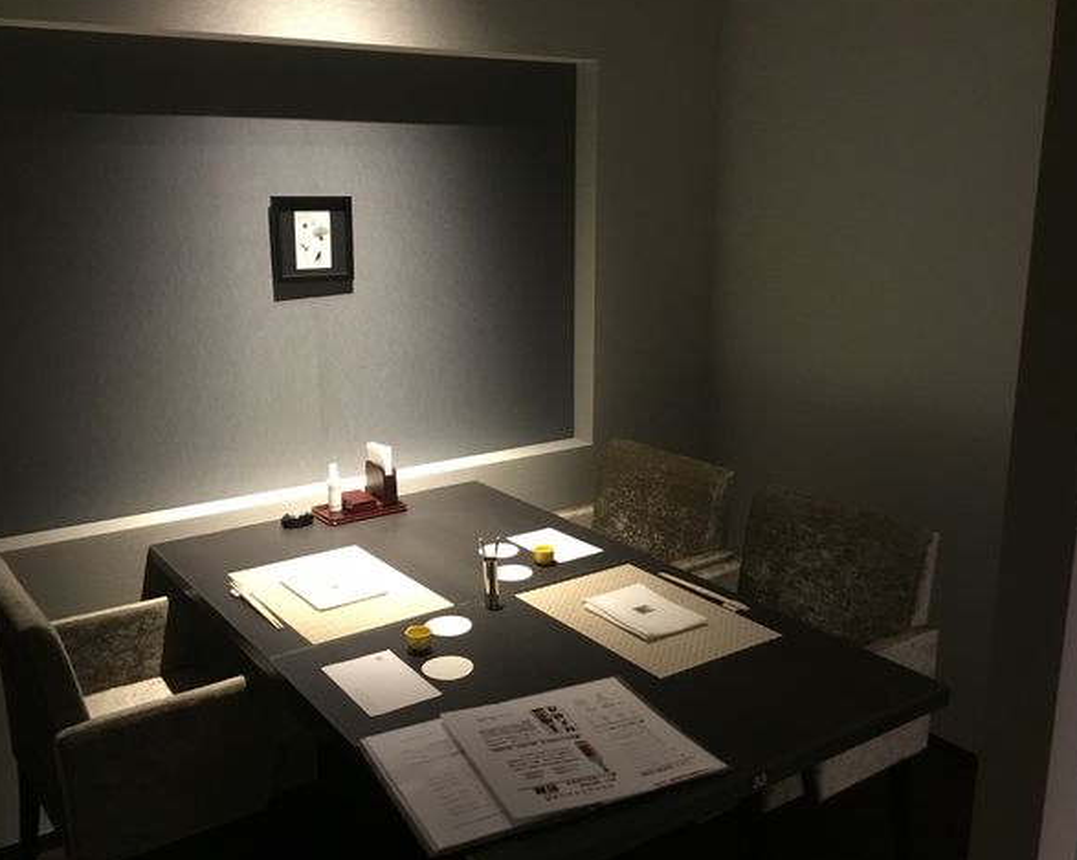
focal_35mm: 33
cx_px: 517
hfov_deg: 54.2
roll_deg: +0.5
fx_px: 1051
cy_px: 427
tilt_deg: -13.6
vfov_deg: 44.5
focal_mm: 3.3
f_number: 2.4
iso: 200
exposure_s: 1/24
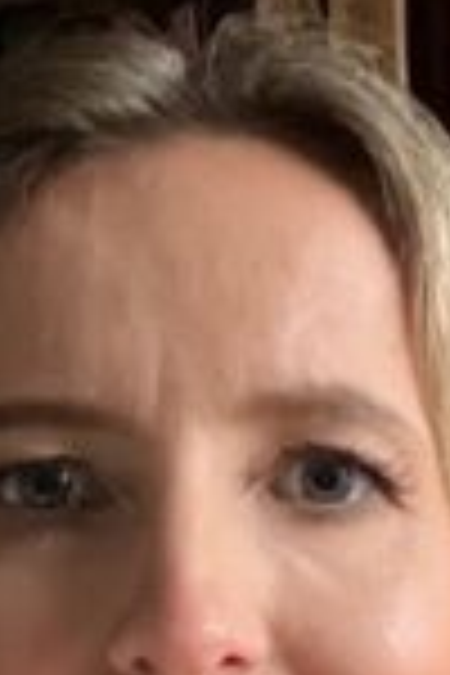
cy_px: 765
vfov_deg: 15.0
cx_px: 202
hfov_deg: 10.3
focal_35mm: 133
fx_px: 2494
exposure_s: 1/21
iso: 800
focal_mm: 2.71
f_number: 2.2
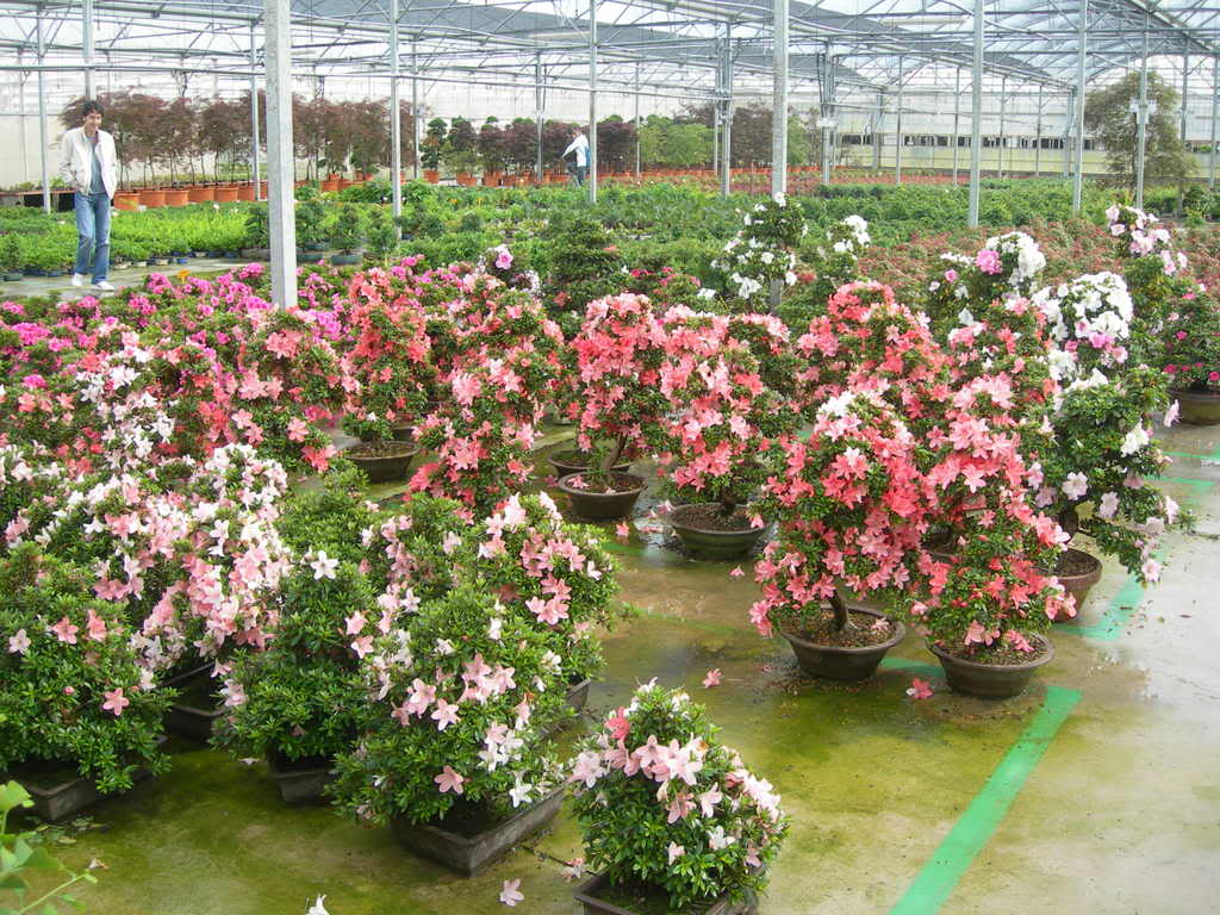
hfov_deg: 49.0
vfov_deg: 37.7
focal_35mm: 38
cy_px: 458
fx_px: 1339
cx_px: 610
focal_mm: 7.8
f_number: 2.8
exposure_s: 1/143
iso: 50
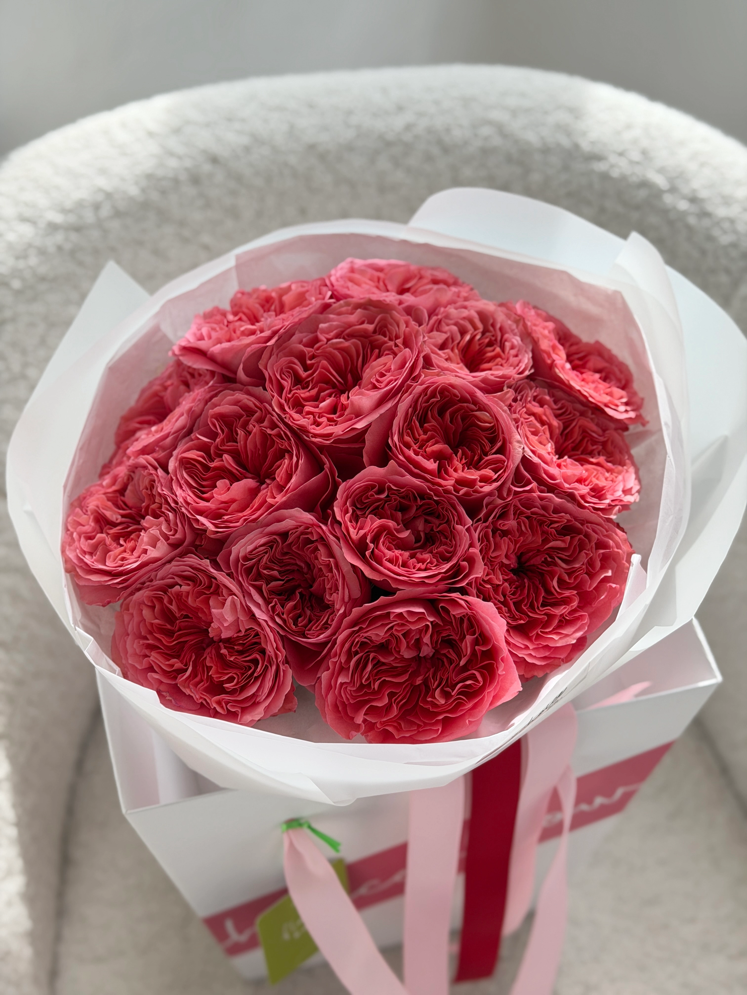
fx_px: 1381
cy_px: 498
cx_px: 374
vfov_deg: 39.7
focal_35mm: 48
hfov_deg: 30.3
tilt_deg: -47.2
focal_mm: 6.76
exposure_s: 1/712
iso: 64
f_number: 1.78
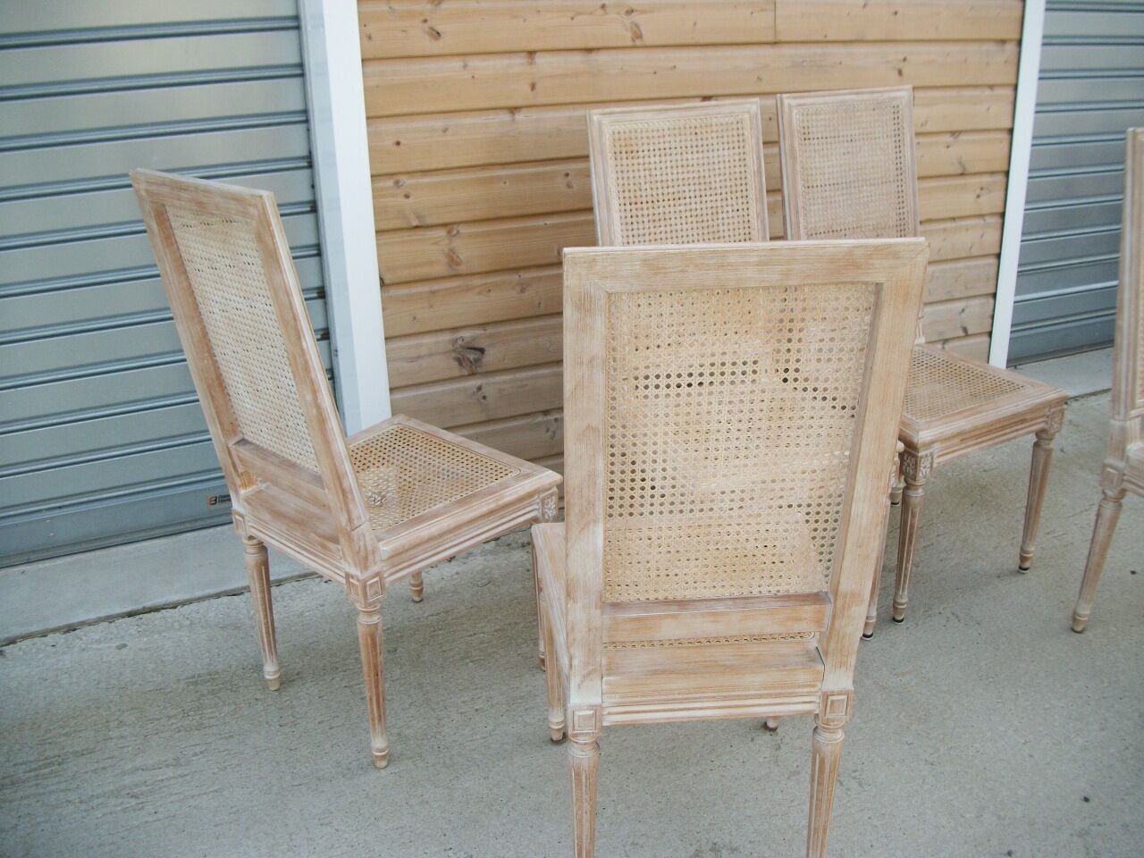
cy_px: 429
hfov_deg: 56.8
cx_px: 572
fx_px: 1058
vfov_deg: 44.2
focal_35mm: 32
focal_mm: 5.7
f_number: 2.9
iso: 80
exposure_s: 1/320
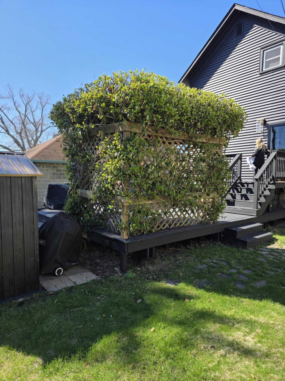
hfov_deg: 58.9
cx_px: 142
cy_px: 190
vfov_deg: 73.9
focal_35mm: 23
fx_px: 252
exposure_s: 1/2060
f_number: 1.7
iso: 80
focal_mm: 6.3
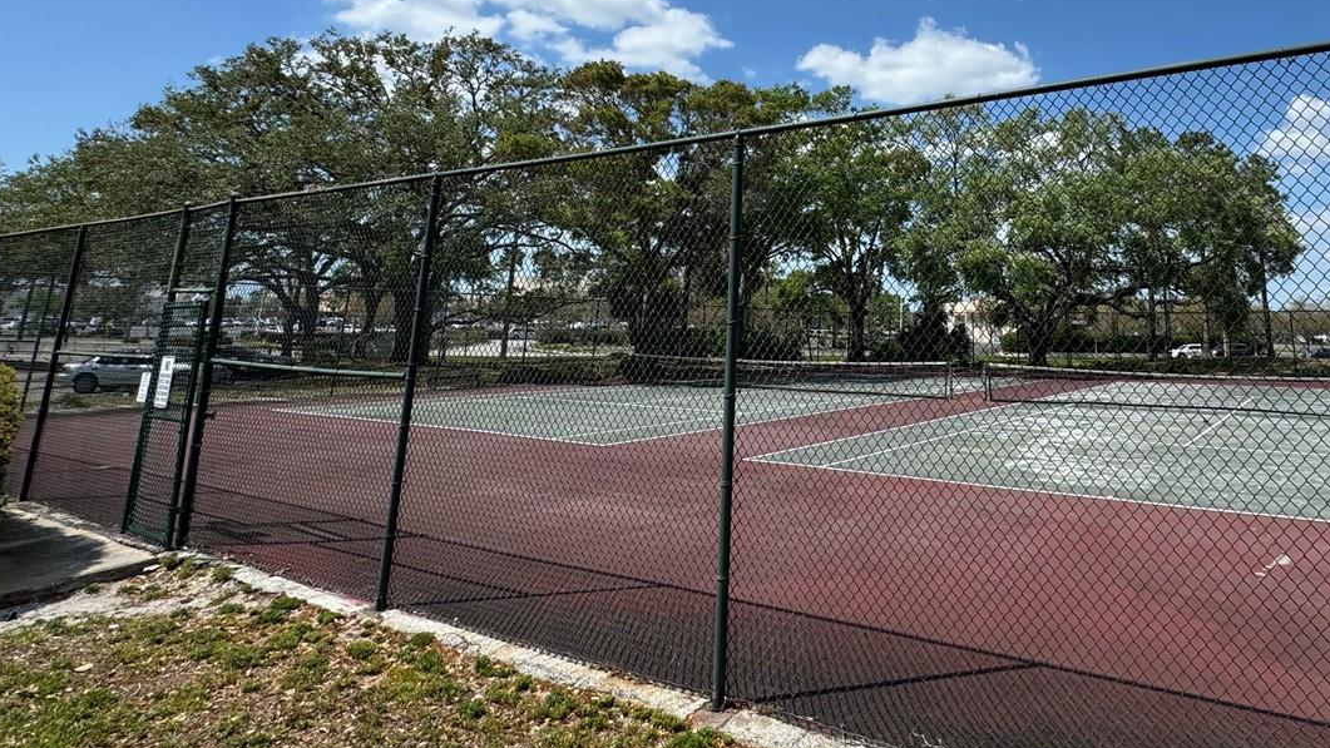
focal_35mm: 23
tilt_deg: +11.5
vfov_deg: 47.1
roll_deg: -1.5
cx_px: 893
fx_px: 811
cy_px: 162
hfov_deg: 76.1
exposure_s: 1/2494
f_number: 2.2
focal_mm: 2.22
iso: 50
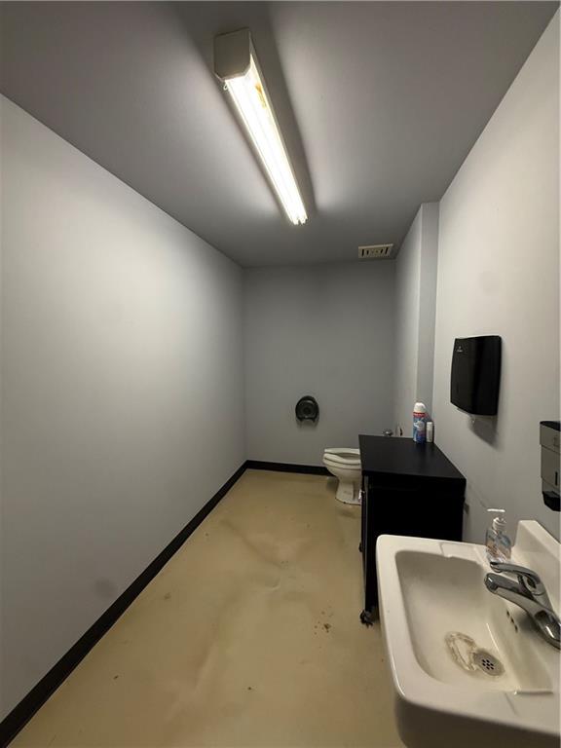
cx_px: 280
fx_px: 303
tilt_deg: -4.5
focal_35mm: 14
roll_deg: -0.5
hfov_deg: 85.7
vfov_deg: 102.1
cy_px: 374
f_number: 2.2
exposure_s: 1/120
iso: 320
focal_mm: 2.22
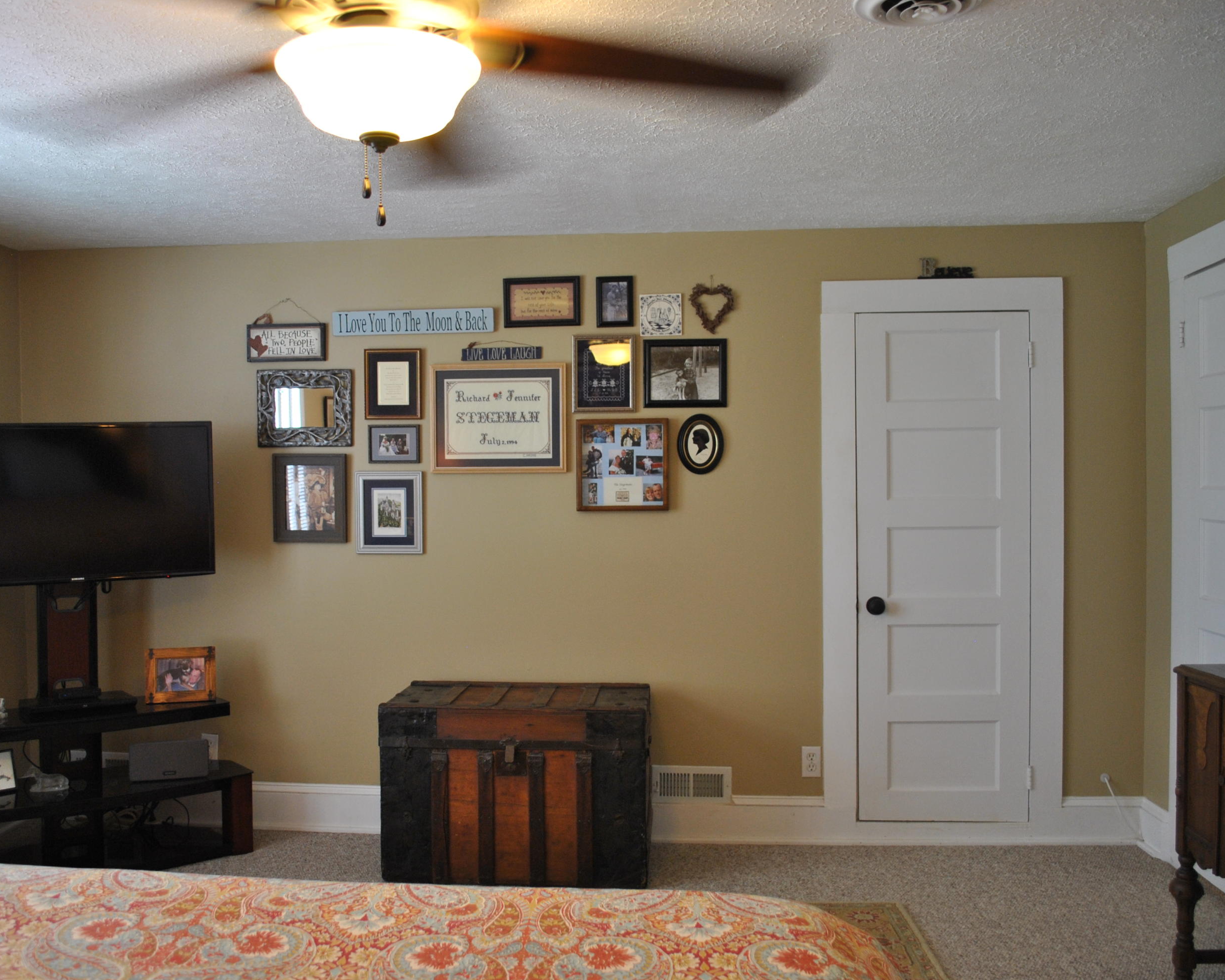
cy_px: 499
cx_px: 554
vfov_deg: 47.1
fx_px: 1124
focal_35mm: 31
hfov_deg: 57.1
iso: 280
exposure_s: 1/30
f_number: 3.5
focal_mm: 18
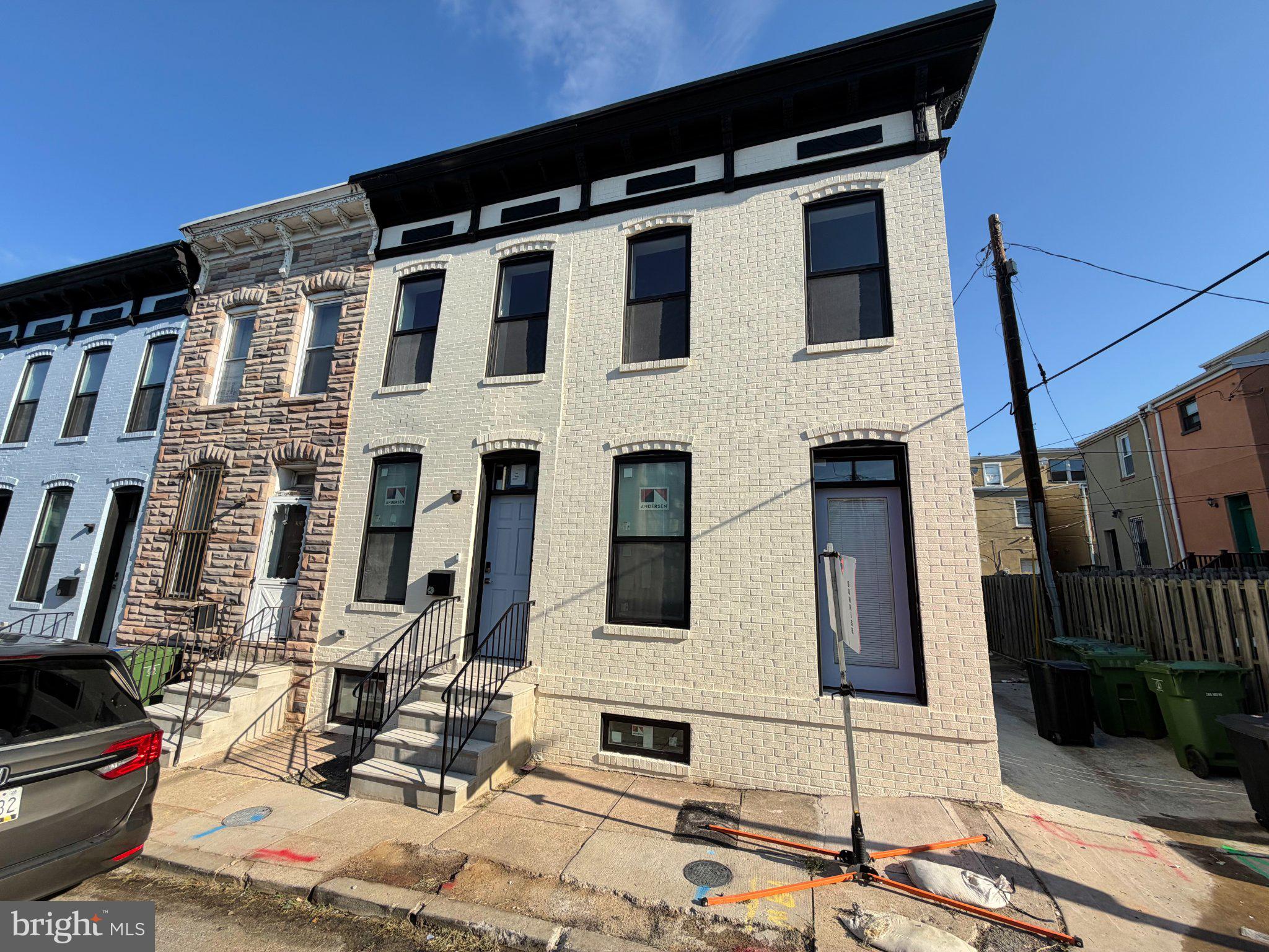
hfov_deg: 102.1
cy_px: 476
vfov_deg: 85.7
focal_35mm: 14
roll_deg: -1.3
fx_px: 513
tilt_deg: +10.8
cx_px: 634
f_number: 2.2
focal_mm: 2.22
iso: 20
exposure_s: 1/770
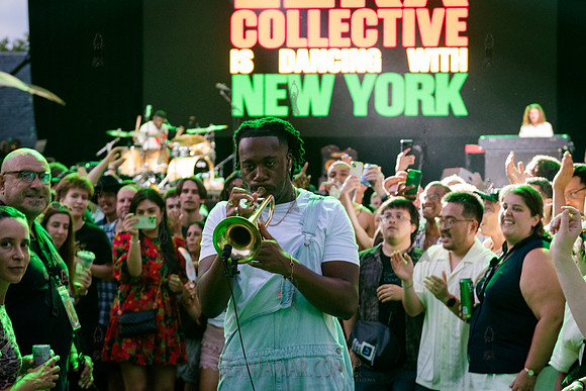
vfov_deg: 18.4
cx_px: 276
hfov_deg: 27.2
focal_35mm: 74
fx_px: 1209
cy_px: 236
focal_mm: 55
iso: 4000
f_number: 3.5
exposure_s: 1/250
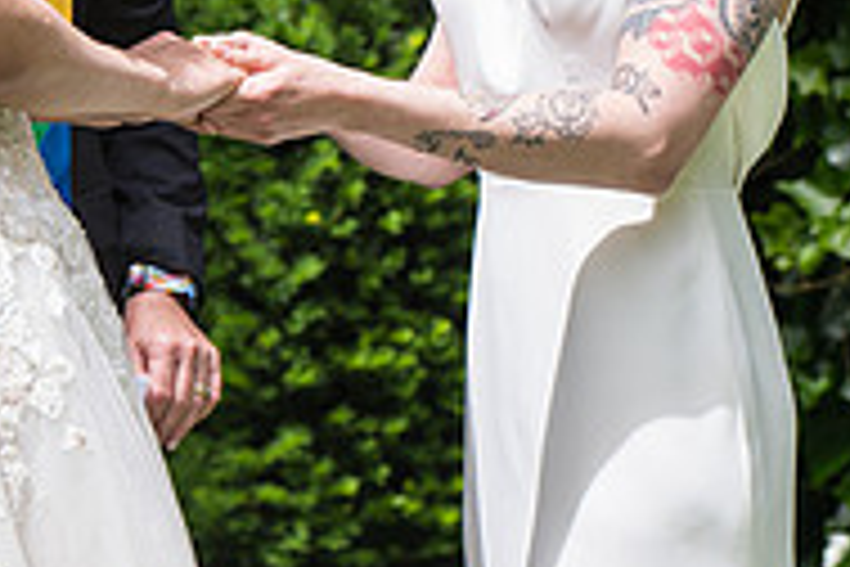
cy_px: -223
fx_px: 9798
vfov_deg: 3.3
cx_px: 130
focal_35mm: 415
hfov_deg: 5.0
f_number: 4
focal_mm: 135
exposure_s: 1/400
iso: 100
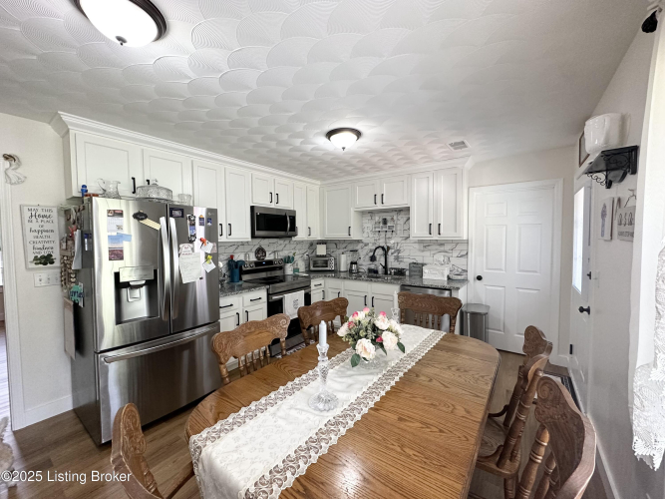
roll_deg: +0.4
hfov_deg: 102.1
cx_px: 332
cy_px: 250
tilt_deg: -3.2
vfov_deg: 85.7
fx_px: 269
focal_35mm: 14
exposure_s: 1/120
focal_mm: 2.22
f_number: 2.2
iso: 250
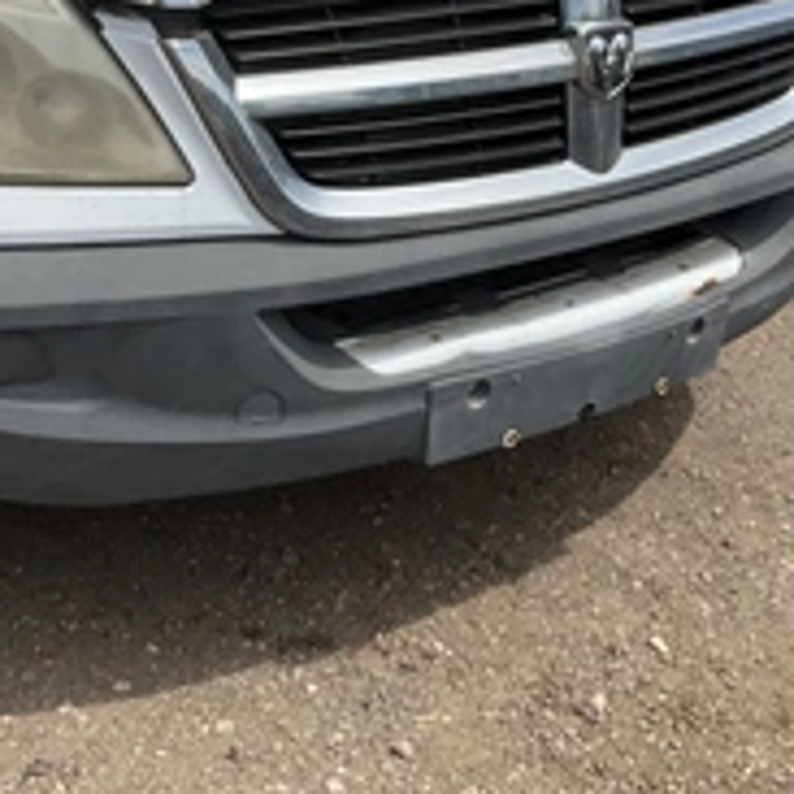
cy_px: 204
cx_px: 412
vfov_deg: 30.1
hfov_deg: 30.6
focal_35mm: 56
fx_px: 1453
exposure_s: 1/1577
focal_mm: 3
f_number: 1.8
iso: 25
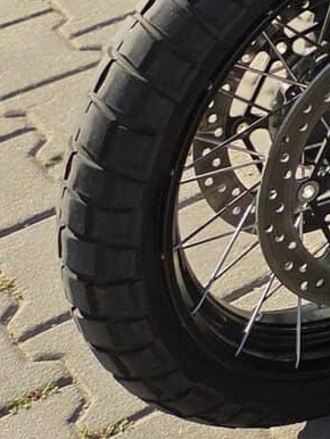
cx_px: 798
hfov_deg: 10.4
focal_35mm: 122
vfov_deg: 13.6
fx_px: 1549
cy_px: -458
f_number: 1.8
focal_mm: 5.4
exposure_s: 1/3608
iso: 80
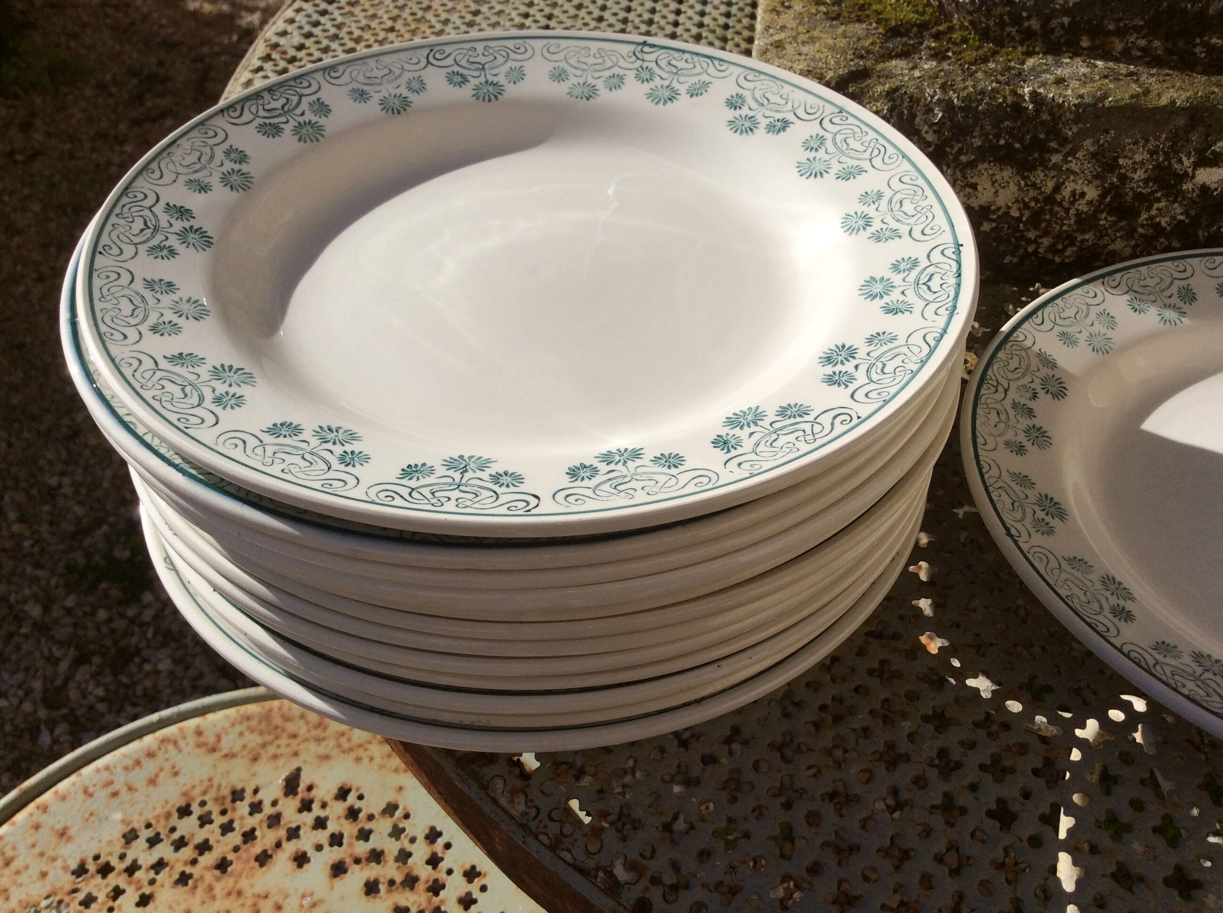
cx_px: 612
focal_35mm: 32
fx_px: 1129
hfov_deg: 56.9
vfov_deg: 44.1
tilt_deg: -45.7
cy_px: 456
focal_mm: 3.3
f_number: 2.4
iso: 32
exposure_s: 1/3012
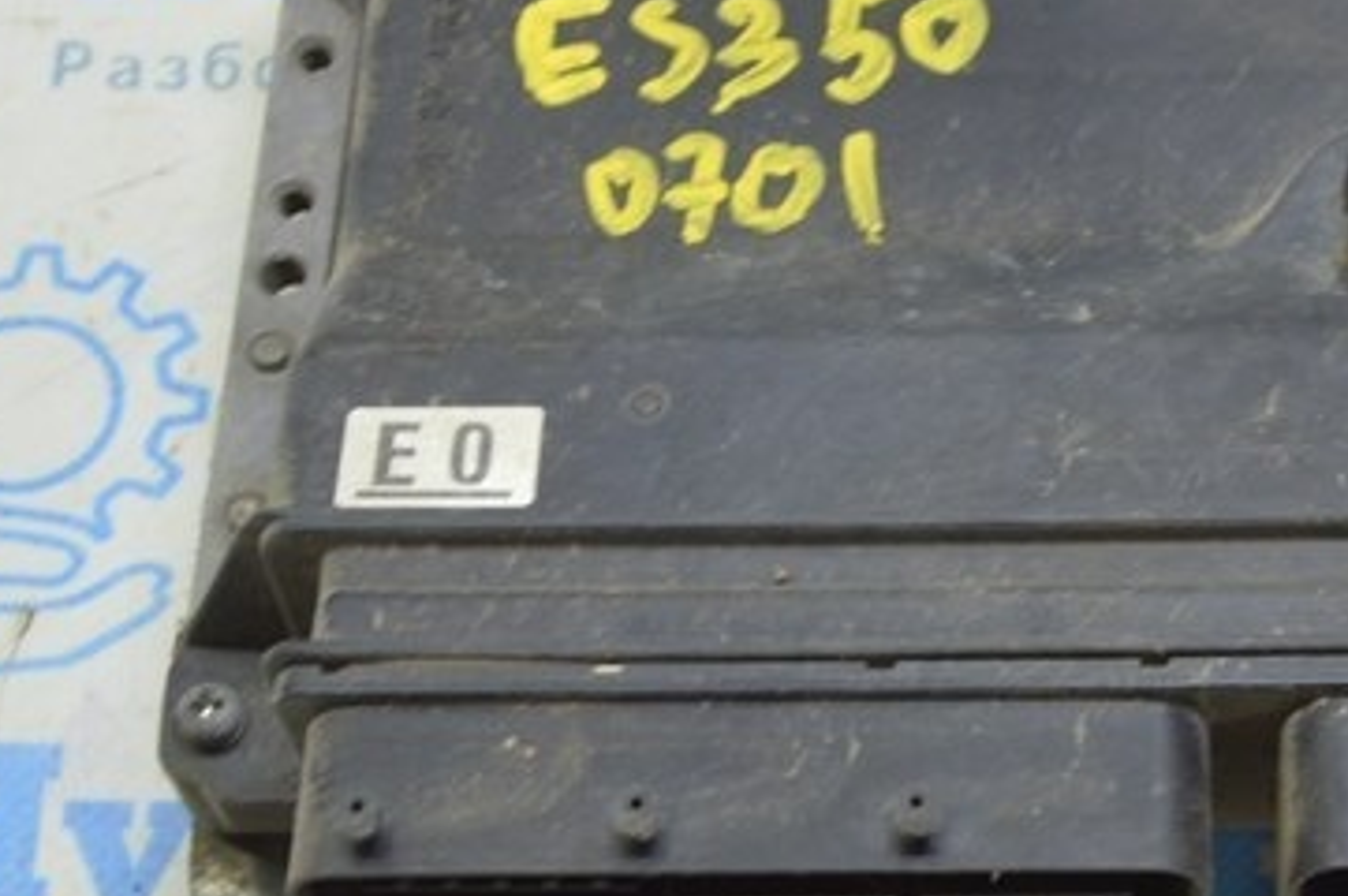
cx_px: 1019
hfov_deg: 22.6
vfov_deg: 15.2
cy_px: 640
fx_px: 3345
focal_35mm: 89
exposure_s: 1/20
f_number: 5.6
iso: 400
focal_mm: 21
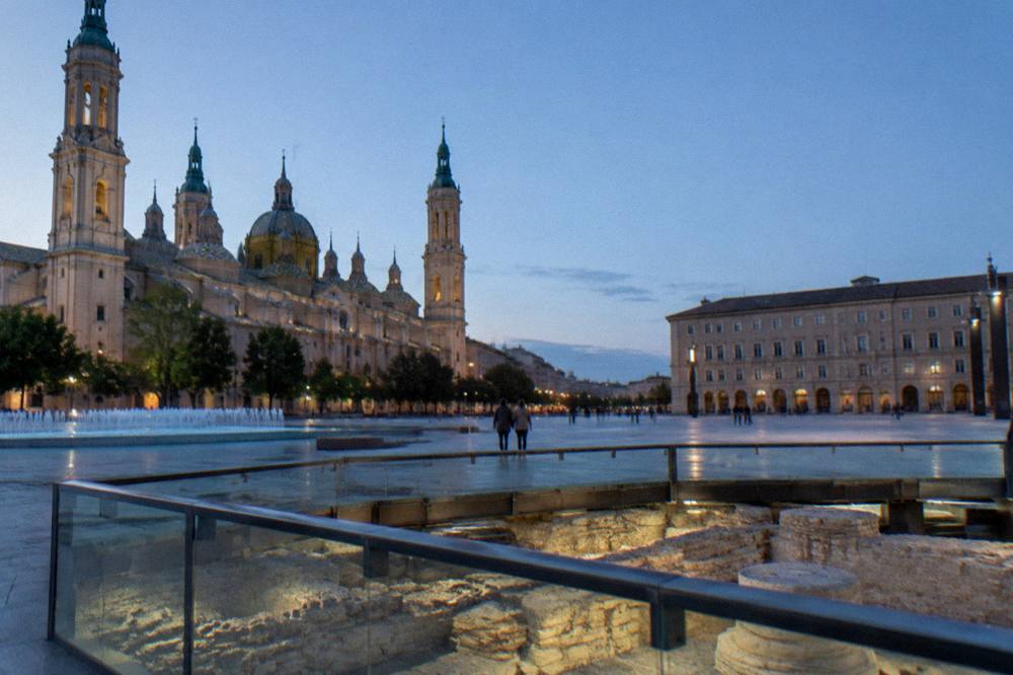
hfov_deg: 54.5
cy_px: 338
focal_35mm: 35
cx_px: 506
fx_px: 984
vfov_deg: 37.8
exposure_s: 1/400
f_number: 9
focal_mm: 35
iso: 500
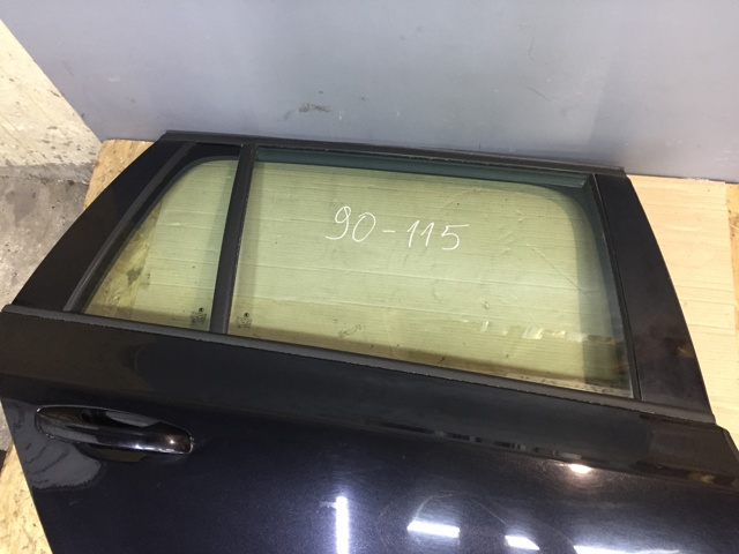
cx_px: 370
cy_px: 277
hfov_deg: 61.7
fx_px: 619
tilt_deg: -71.7
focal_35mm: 29
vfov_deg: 48.2
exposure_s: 1/33
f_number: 2.2
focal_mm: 4.15
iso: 200
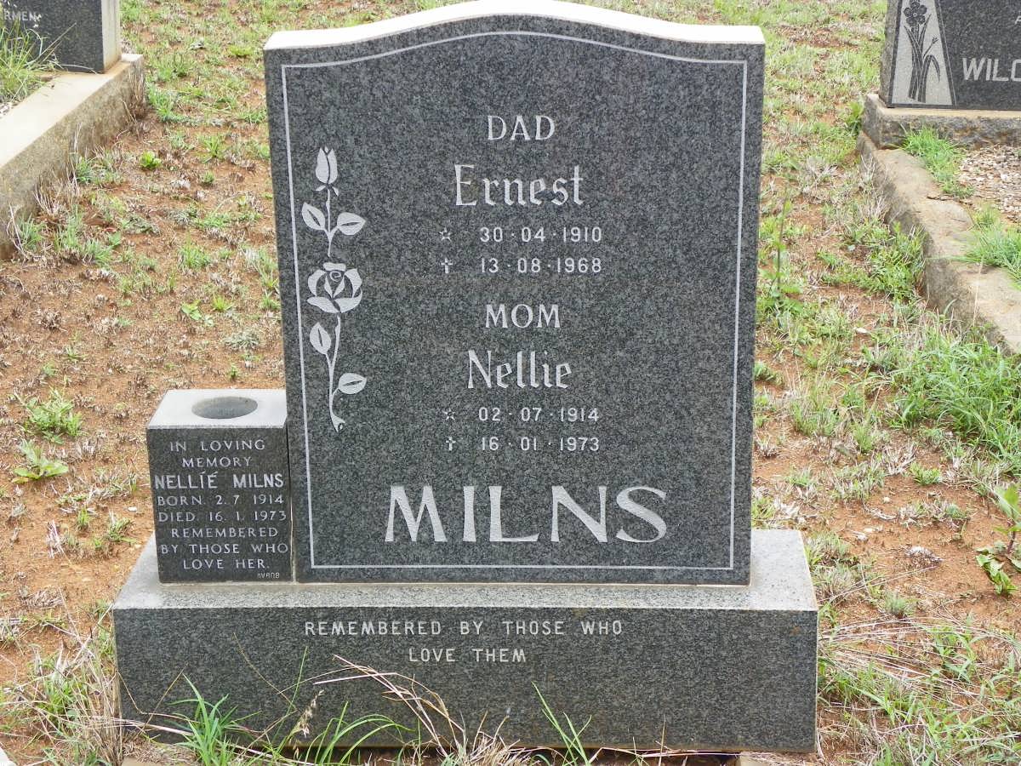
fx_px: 2006
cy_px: 383
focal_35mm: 68
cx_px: 510
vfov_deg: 21.6
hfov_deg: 28.6
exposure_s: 1/125
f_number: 3.5
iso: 64
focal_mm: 12.1
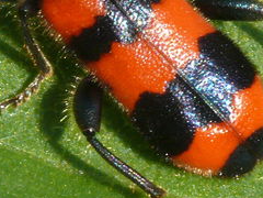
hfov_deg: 2.5
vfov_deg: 1.9
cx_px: 90
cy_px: 35
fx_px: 6010
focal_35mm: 791
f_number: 11
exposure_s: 1/160
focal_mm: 47.1
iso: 200
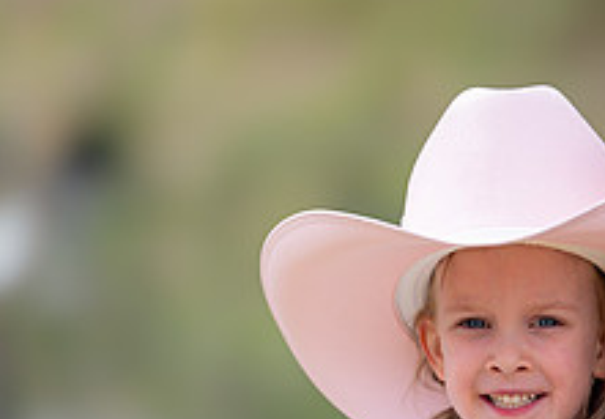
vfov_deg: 3.2
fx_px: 7466
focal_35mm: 439
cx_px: 871
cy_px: 402
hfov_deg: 4.6
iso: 100
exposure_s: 1/2500
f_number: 2
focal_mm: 150
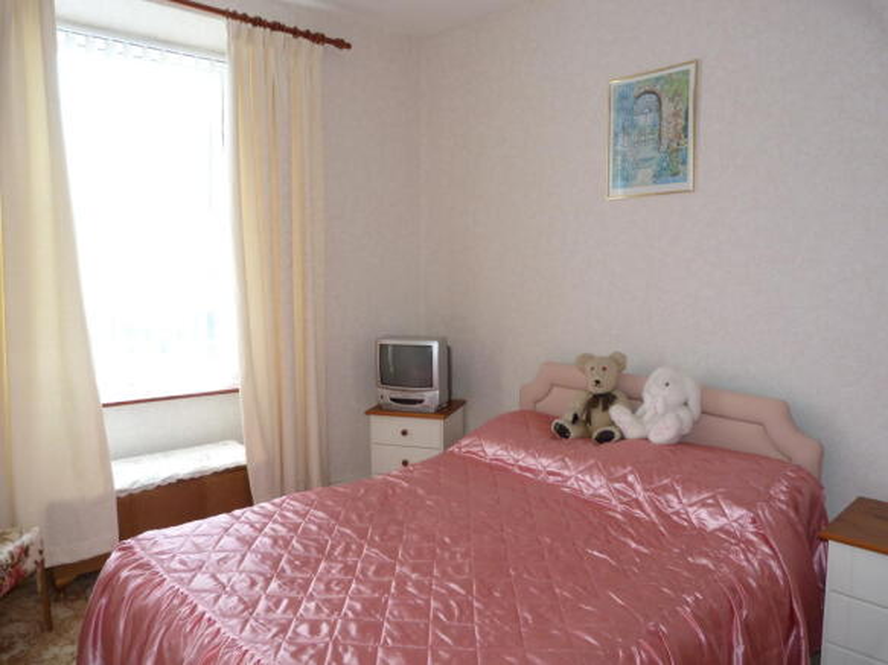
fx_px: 641
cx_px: 444
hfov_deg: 69.4
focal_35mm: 25
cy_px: 332
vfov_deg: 54.9
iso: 100
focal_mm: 4.5
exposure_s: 1/60
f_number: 2.8
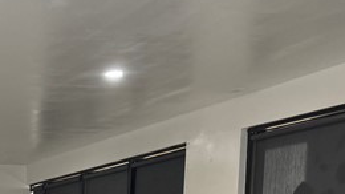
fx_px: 942
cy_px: 364
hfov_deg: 18.2
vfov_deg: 10.9
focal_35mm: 103
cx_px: -192
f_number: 1.78
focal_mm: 6.76
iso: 160
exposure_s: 1/120
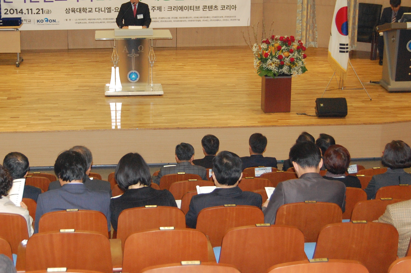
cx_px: 147
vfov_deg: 18.3
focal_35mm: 74
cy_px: 82
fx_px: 844
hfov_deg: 27.2
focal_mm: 32
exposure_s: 1/60
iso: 1250
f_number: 4.5
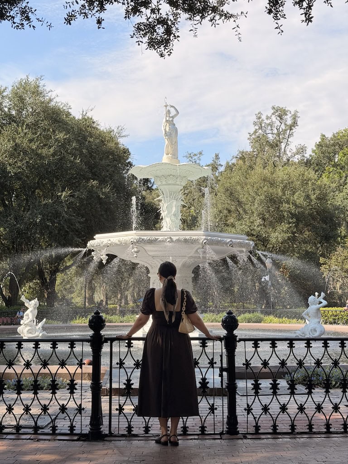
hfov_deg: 30.3
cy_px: 232
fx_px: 643
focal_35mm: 48
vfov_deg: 39.7
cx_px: 174
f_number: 1.8
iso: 64
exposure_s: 1/4098
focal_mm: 6.8
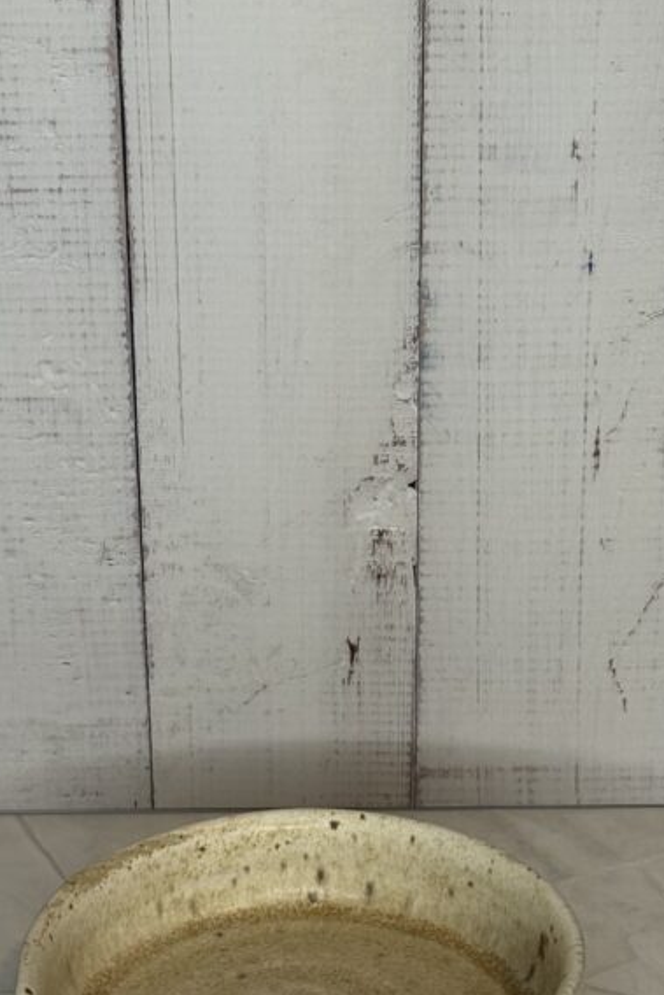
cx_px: 308
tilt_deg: -23.4
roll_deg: -0.2
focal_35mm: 90
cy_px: 608
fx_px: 2488
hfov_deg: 15.2
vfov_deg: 22.6
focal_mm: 6.76
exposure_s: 1/119
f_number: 1.78
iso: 80
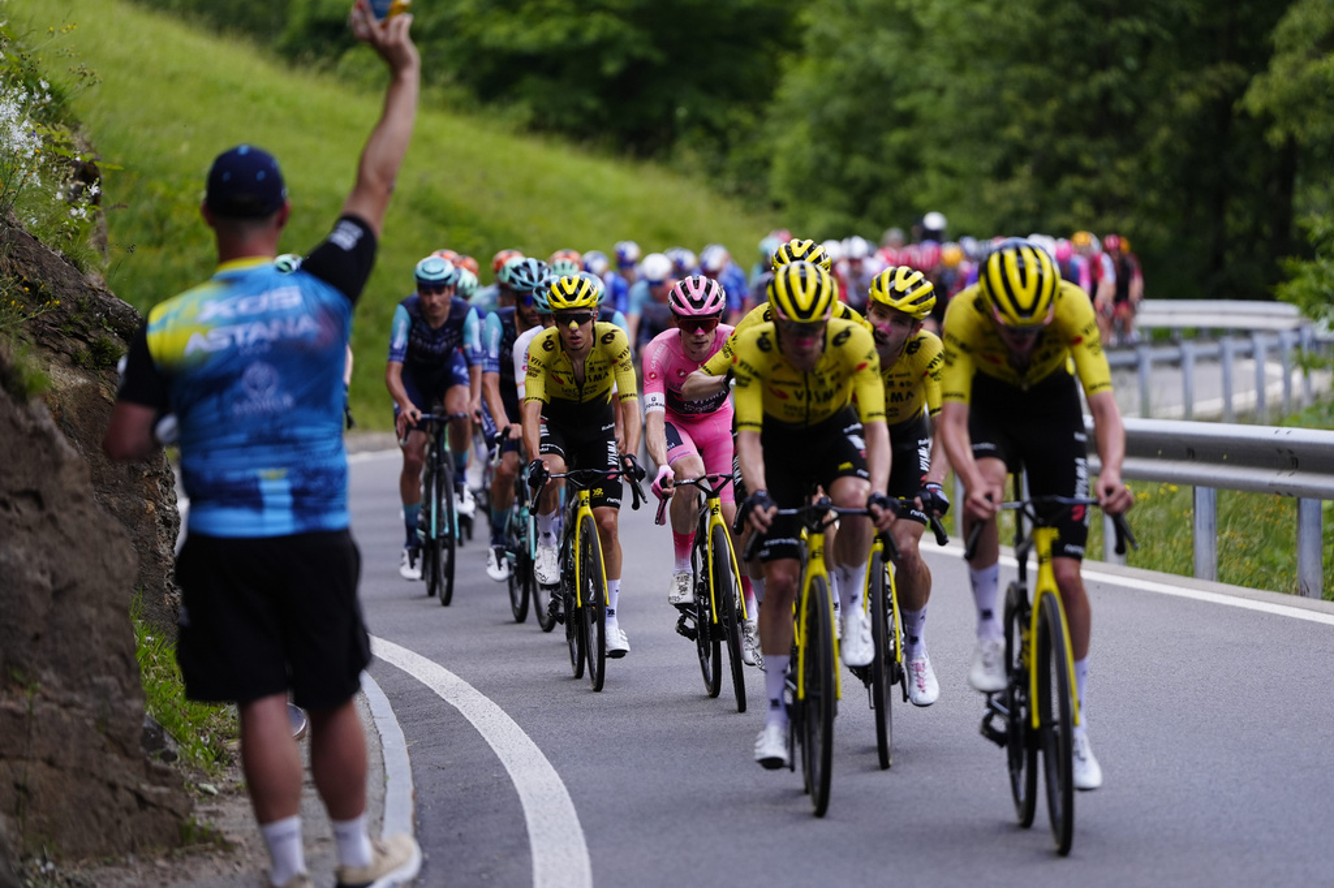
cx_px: 667
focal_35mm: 200
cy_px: 444
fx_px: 7408
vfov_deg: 6.9
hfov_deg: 10.3
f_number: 2.8
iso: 640
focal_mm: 200
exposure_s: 1/2000
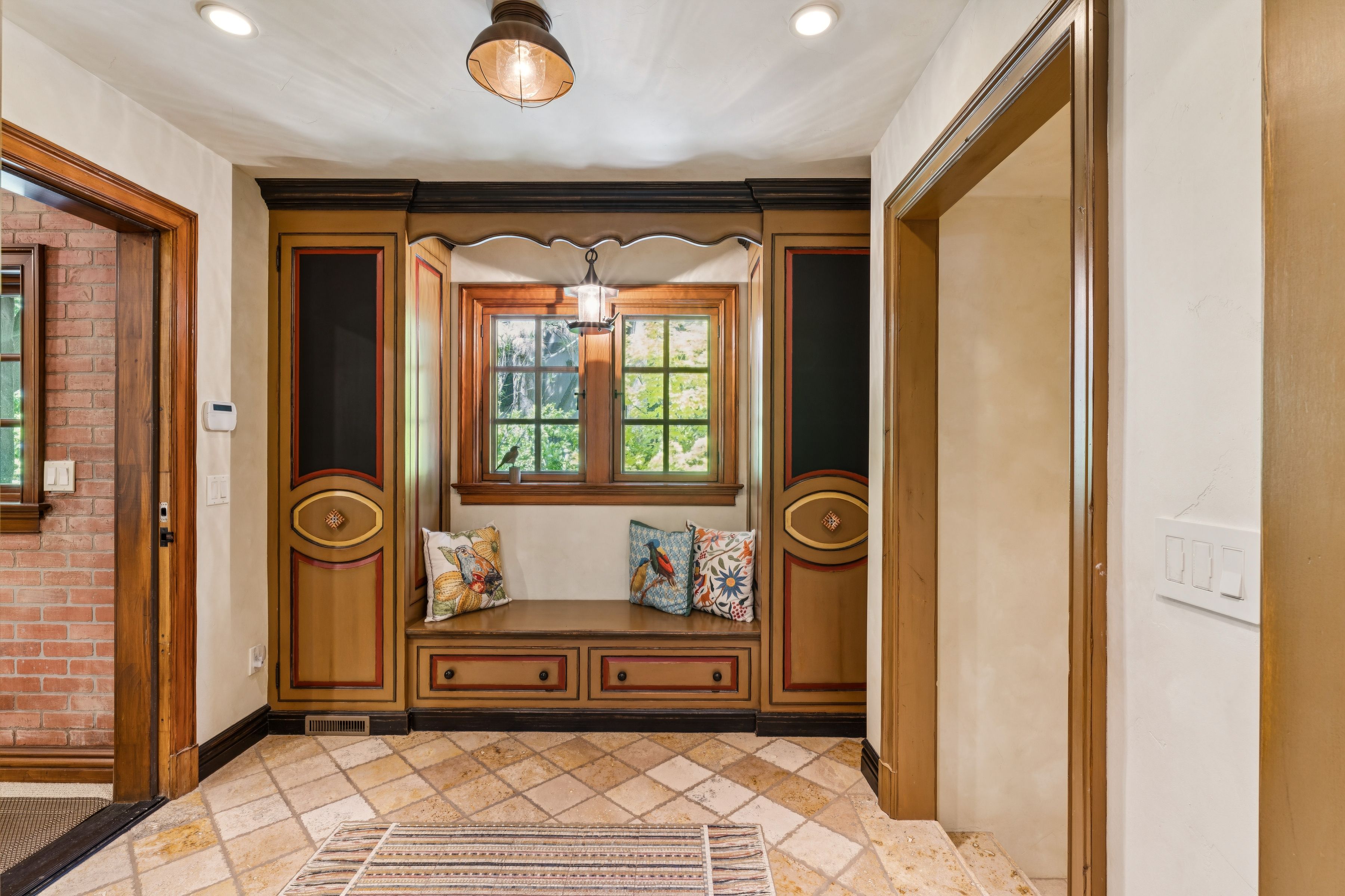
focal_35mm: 16
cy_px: 448
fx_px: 613
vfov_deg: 72.4
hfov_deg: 95.3
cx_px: 672
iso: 100
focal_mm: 16.4
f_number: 13
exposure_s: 3.2
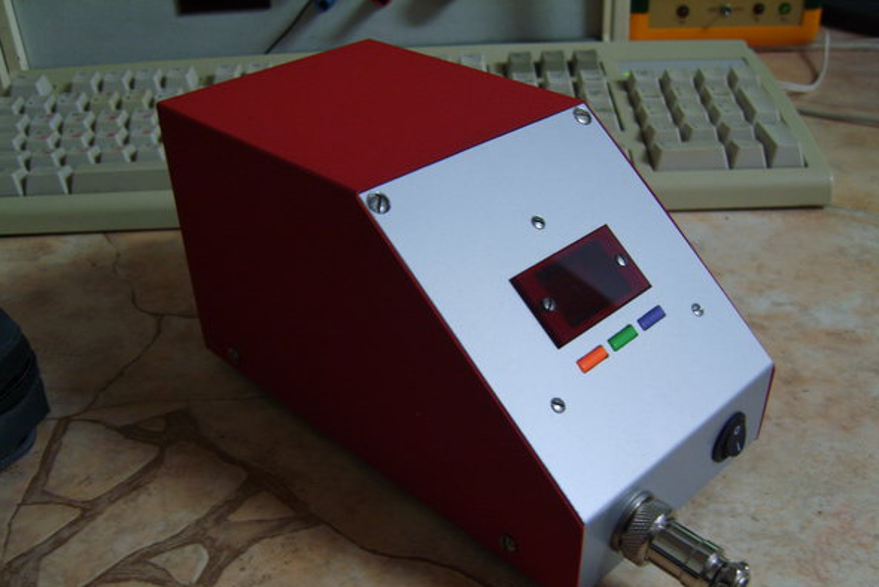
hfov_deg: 51.9
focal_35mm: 37
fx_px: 904
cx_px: 445
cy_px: 332
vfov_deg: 35.9
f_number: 2.8
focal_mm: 7.4
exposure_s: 1/20
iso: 123
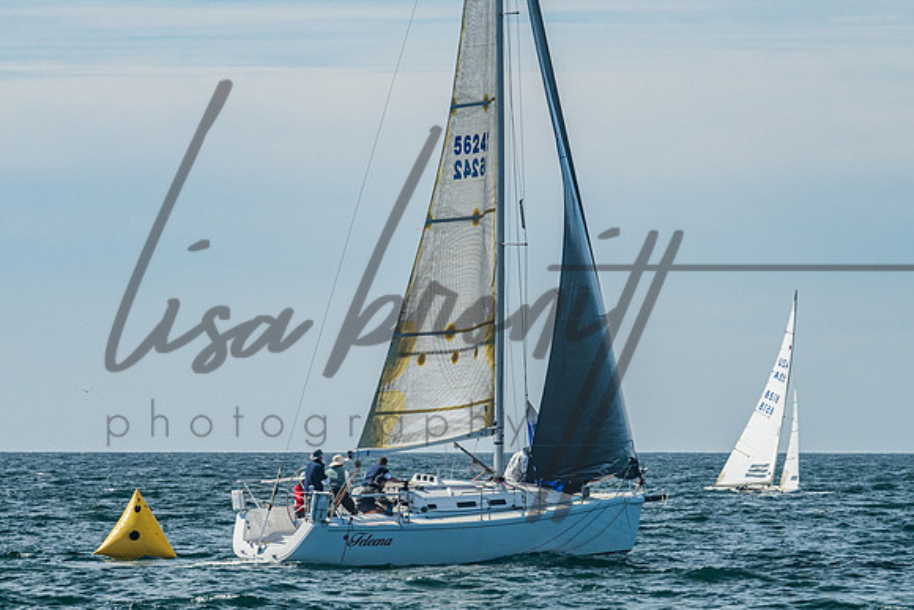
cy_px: 324
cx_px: 502
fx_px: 9078
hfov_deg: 5.8
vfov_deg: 3.8
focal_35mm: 357
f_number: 10
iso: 400
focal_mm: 190
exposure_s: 1/640
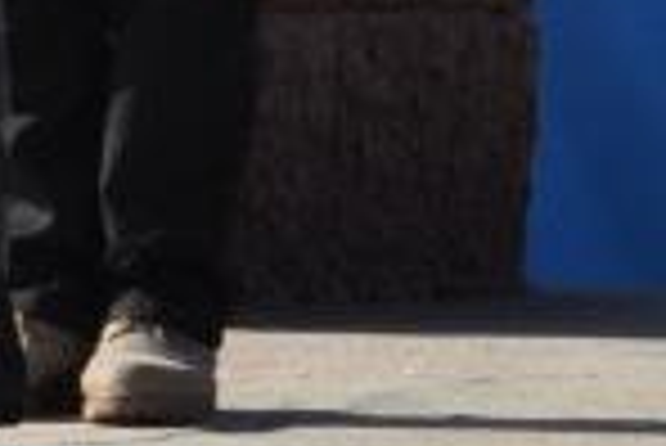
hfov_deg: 3.5
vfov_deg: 2.4
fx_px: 10545
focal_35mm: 569
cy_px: -761
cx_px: 1858
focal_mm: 55
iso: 320
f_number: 14
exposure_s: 1/200
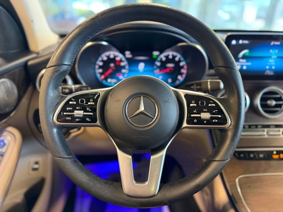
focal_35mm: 24
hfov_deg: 71.6
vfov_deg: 56.8
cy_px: 106
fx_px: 196
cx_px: 142
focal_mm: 6.76
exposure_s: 1/59
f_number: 1.78
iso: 500
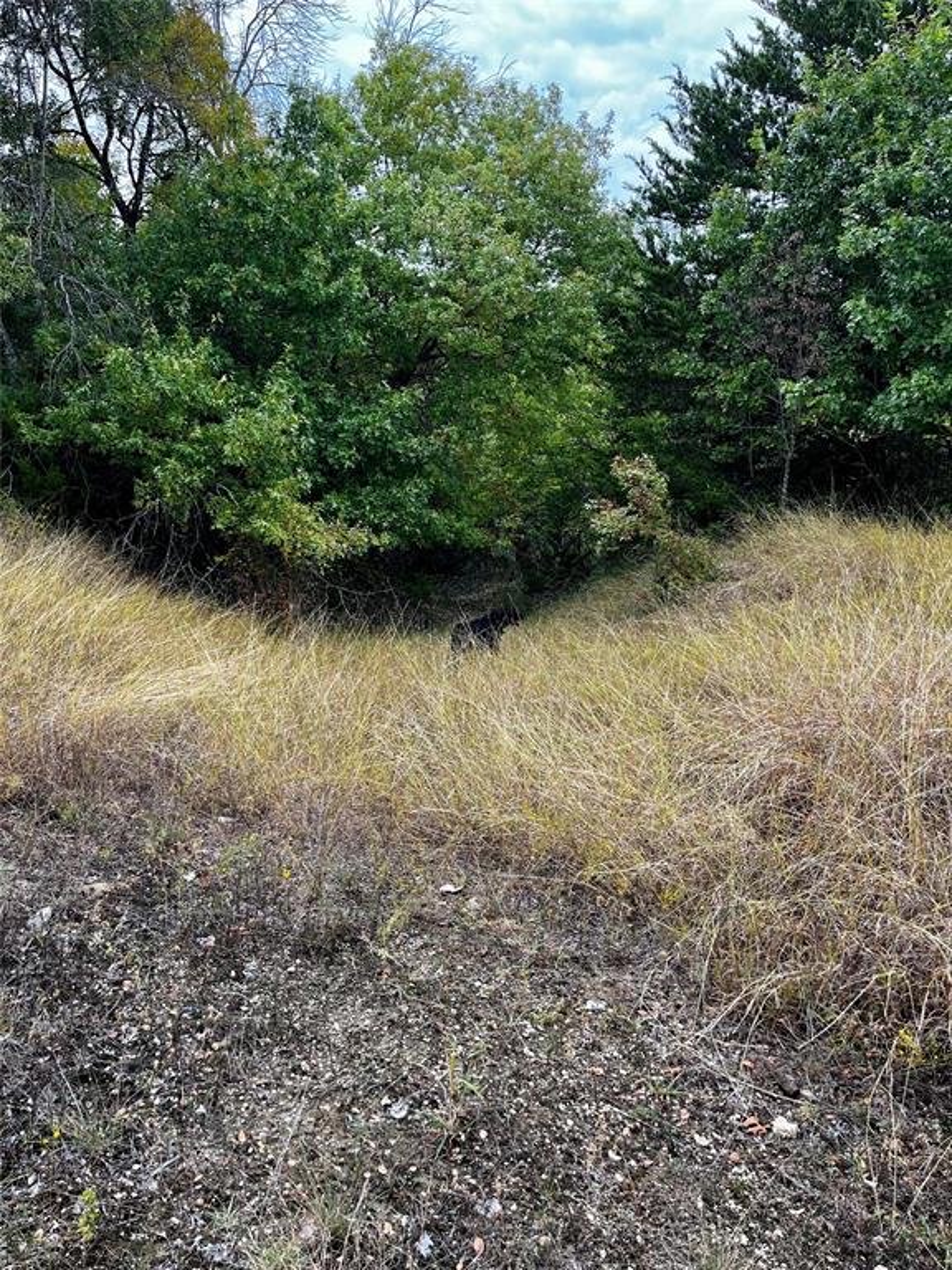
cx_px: 476
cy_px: 635
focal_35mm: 26
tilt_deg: -11.6
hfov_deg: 53.1
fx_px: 953
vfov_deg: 67.3
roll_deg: -0.7
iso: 40
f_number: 1.6
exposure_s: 1/268
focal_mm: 5.1
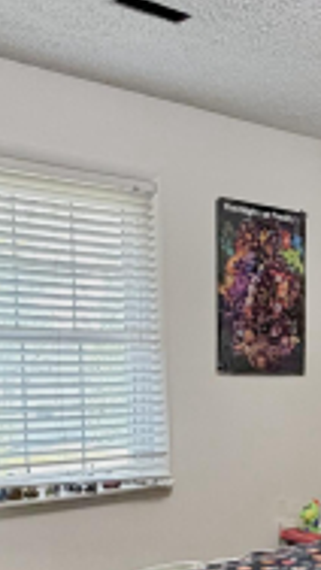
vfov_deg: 37.5
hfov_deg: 21.0
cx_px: 368
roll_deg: +0.8
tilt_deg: -5.1
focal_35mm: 54
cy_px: 431
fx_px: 816
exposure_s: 1/60
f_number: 2.2
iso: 400
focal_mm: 2.22
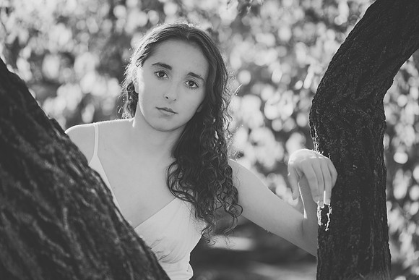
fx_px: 1071
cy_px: 140
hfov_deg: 22.1
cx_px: 210
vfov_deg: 14.9
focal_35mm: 92
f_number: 2.8
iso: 200
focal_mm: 92
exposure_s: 1/250
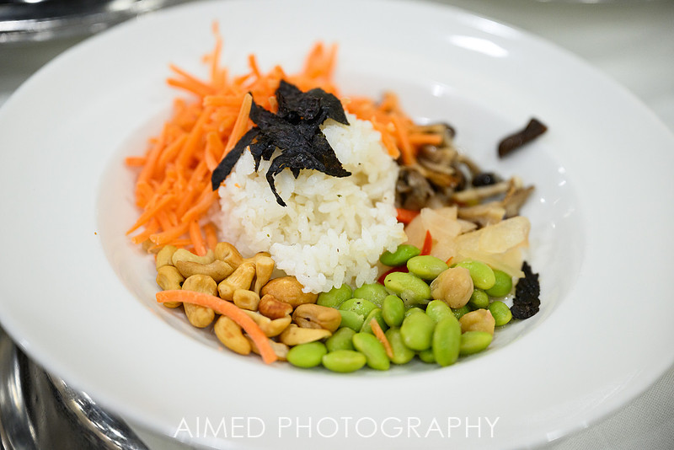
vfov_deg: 19.5
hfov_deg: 28.8
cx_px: 337
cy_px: 225
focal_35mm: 70
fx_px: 1311
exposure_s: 1/200
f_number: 2.8
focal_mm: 70
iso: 2000
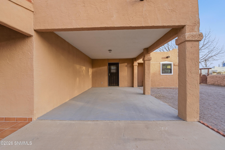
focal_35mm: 15
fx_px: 94
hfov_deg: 100.4
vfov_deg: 77.3
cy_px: 75
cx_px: 112
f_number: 4
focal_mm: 10
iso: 100
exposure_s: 1/200
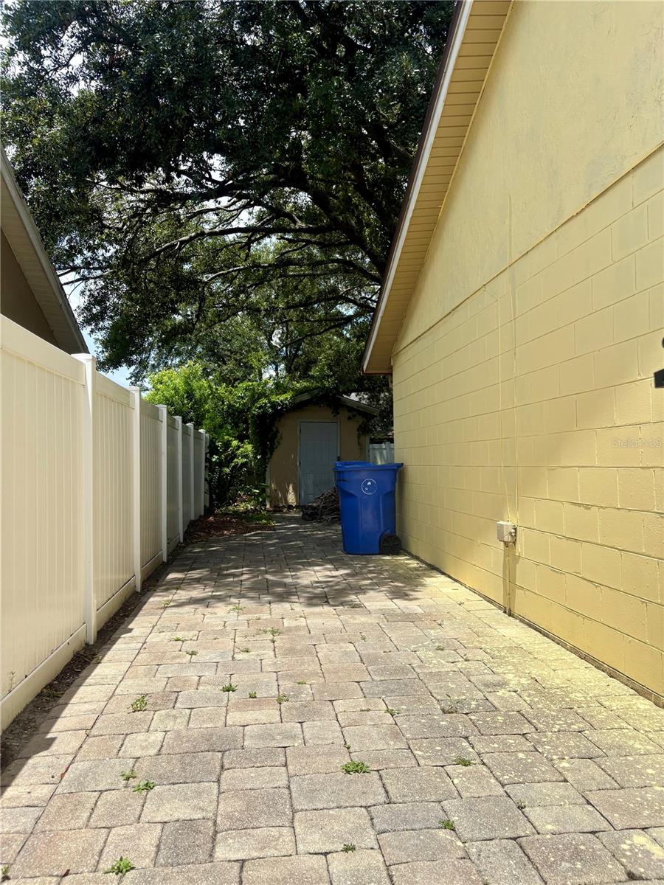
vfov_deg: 67.3
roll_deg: +0.4
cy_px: 442
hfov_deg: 53.1
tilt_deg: +2.8
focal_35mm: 26
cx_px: 332
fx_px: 665
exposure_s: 1/3448
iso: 50
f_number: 1.6
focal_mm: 5.96
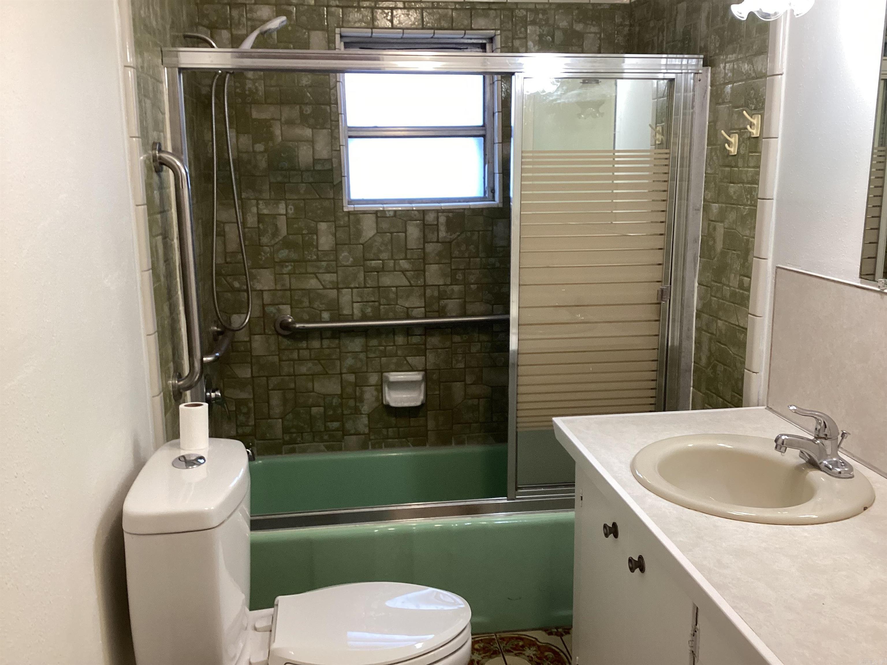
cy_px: 332
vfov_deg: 45.4
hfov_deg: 58.4
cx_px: 444
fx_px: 794
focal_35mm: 31
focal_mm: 3.3
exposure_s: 1/60
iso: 160
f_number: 2.4
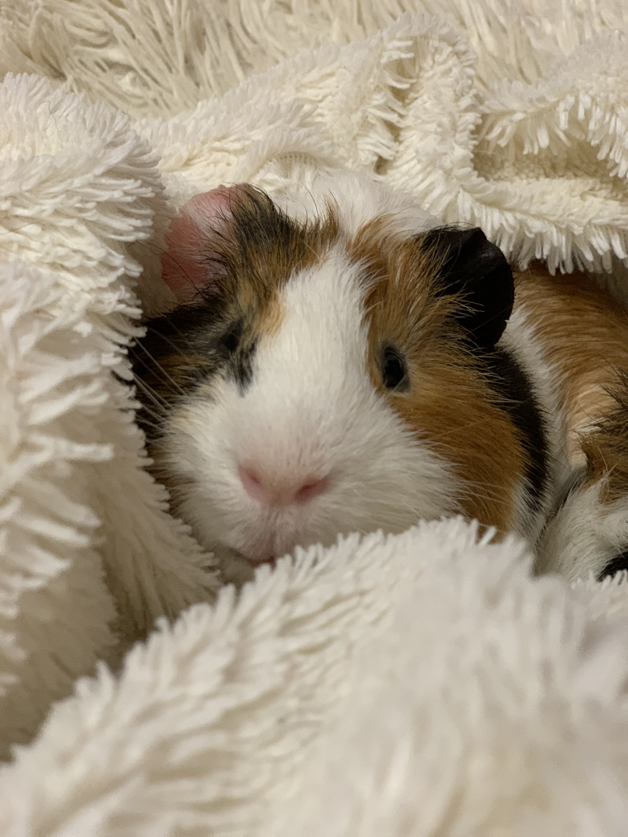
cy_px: 418
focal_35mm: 52
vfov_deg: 36.8
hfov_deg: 28.0
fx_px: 1258
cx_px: 314
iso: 320
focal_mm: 6
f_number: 2.4
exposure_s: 1/48
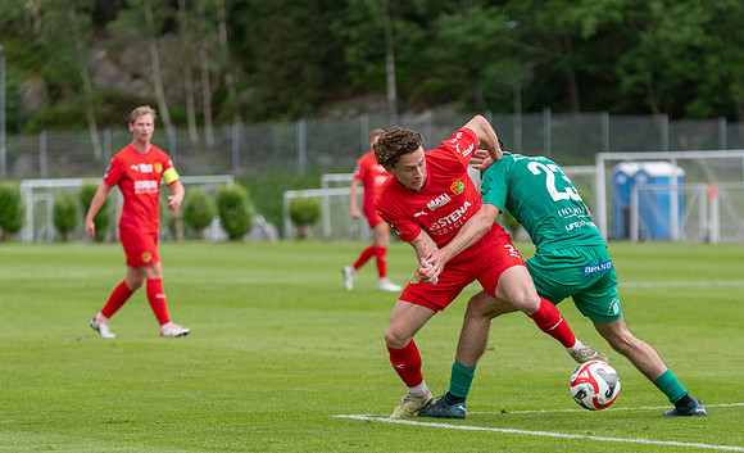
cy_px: 301
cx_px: 451
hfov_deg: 8.7
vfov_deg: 5.3
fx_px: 4886
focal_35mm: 243
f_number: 3.2
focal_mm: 130
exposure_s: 1/1250
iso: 500
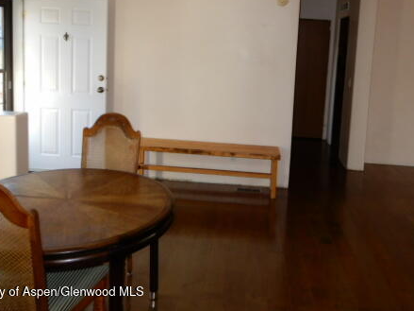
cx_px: 215
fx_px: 418
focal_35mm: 35
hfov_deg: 52.6
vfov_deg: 39.8
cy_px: 85
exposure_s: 1/30
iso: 200
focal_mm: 4.3
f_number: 3.4
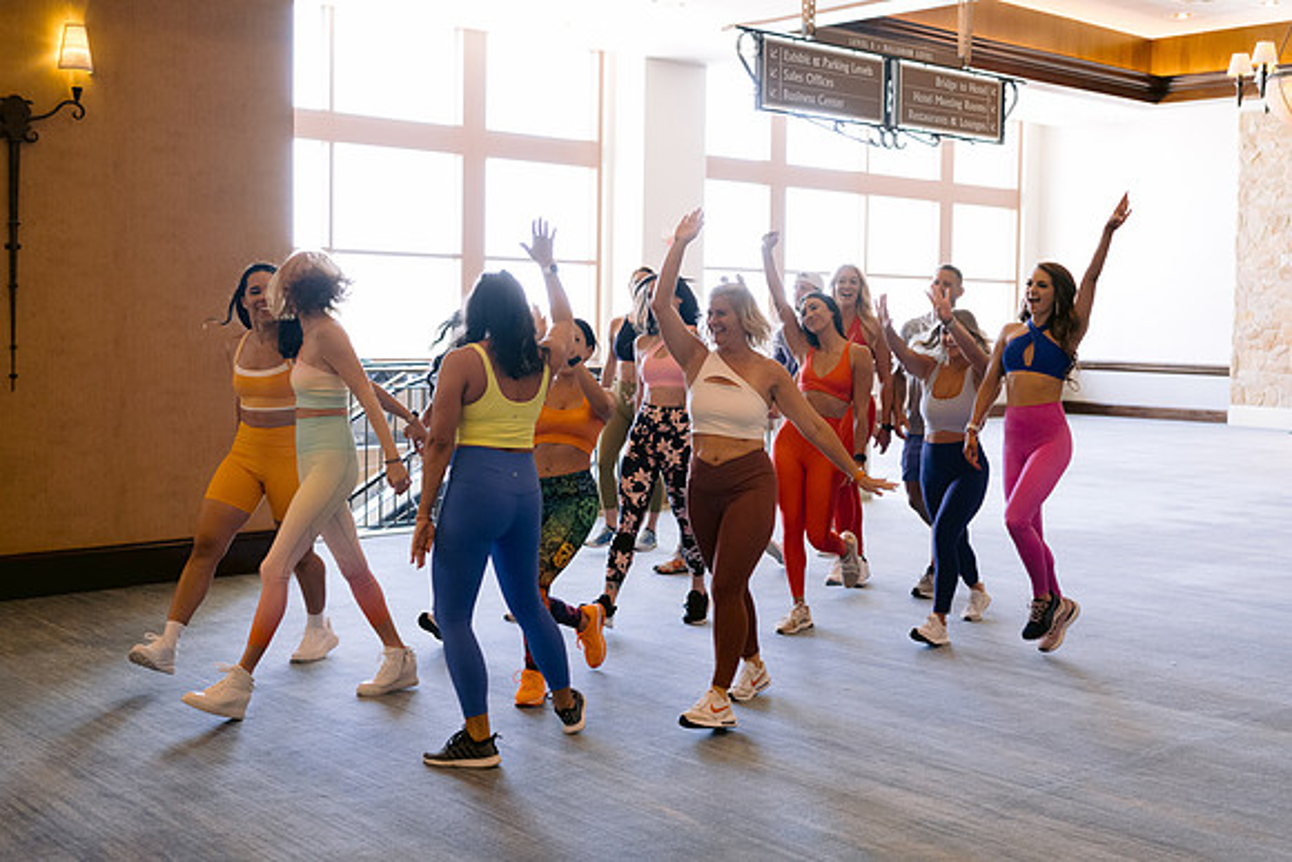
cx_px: 753
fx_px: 1591
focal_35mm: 44
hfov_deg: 44.1
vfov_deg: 30.3
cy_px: 391
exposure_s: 1/320
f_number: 2.5
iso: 1600
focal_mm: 35
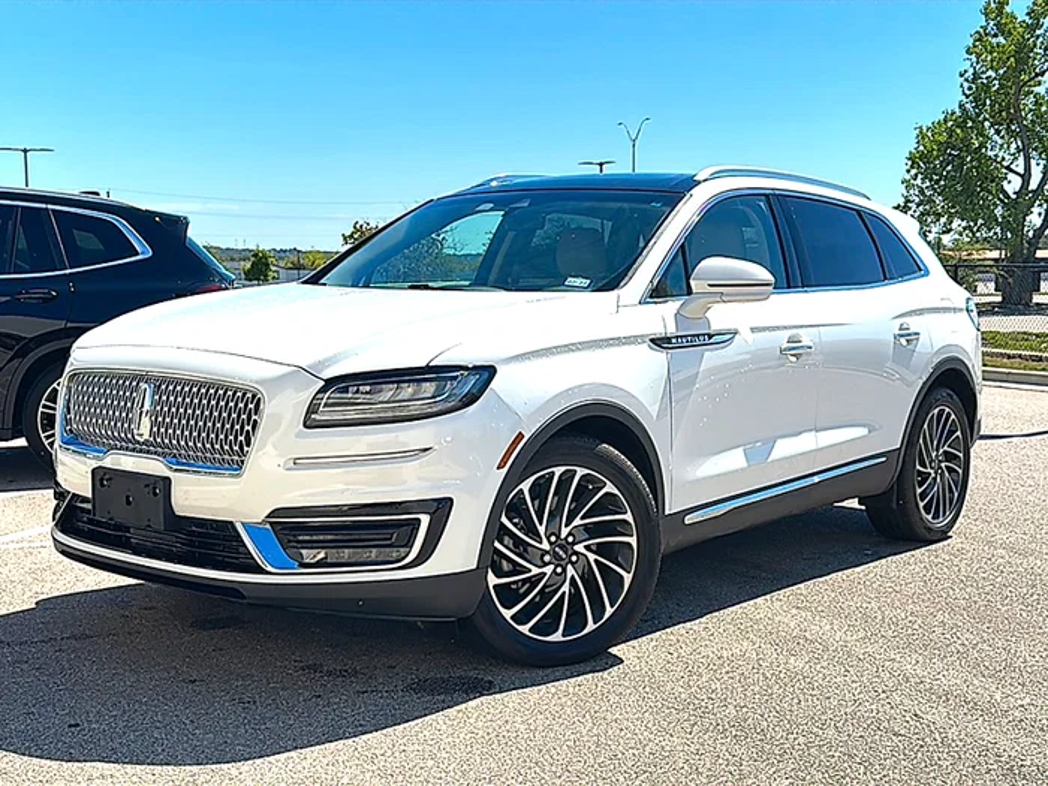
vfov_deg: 37.7
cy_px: 393
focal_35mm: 38
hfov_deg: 49.0
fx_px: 1150
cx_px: 524
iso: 80
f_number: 1.78
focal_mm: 6.86
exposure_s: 1/7143
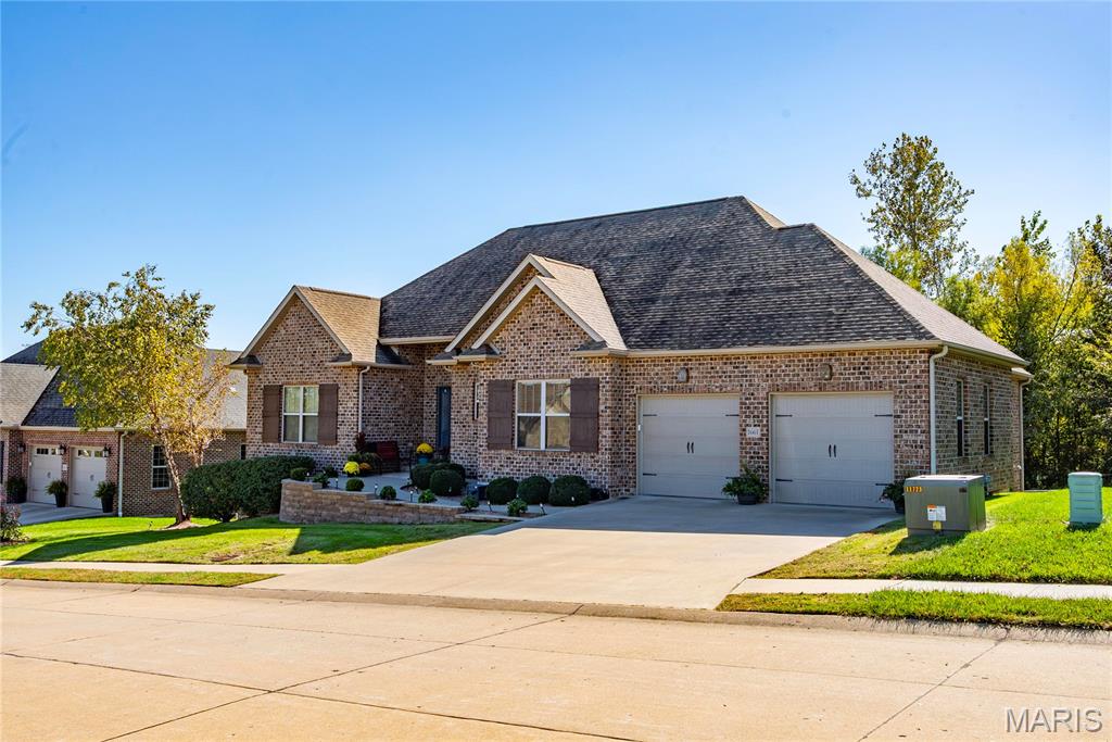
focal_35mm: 31
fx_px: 958
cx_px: 556
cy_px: 371
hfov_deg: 60.3
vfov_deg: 42.3
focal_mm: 31
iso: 1000
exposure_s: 1/1250
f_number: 11
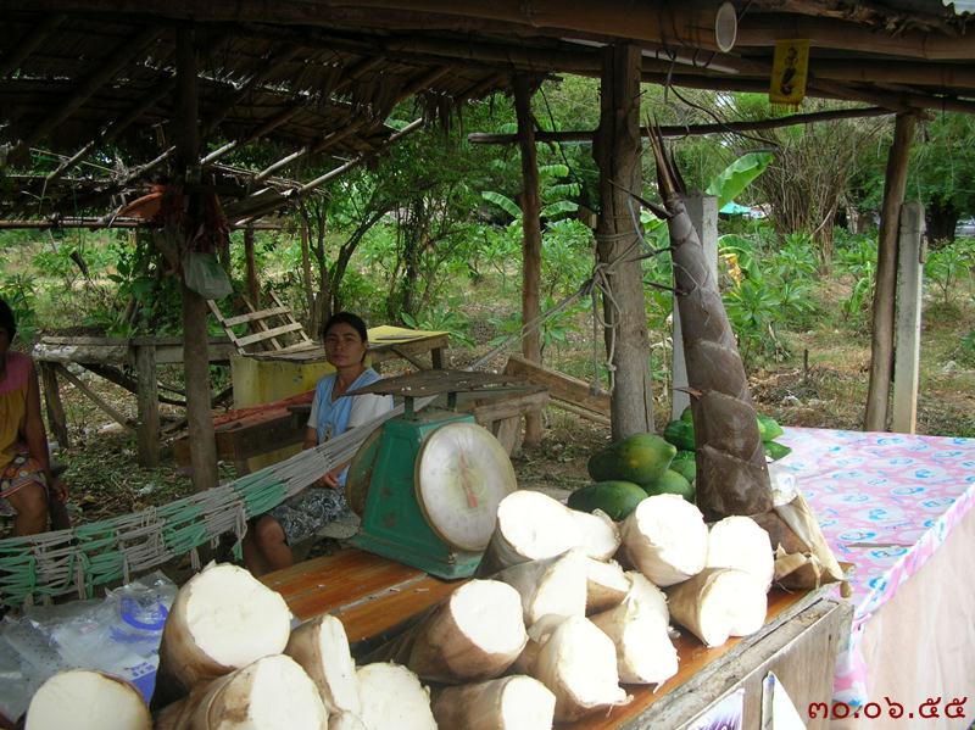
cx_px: 488
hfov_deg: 52.7
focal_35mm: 35
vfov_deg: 40.7
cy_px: 365
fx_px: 985
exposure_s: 1/127
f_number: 2.8
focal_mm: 5.8
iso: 50
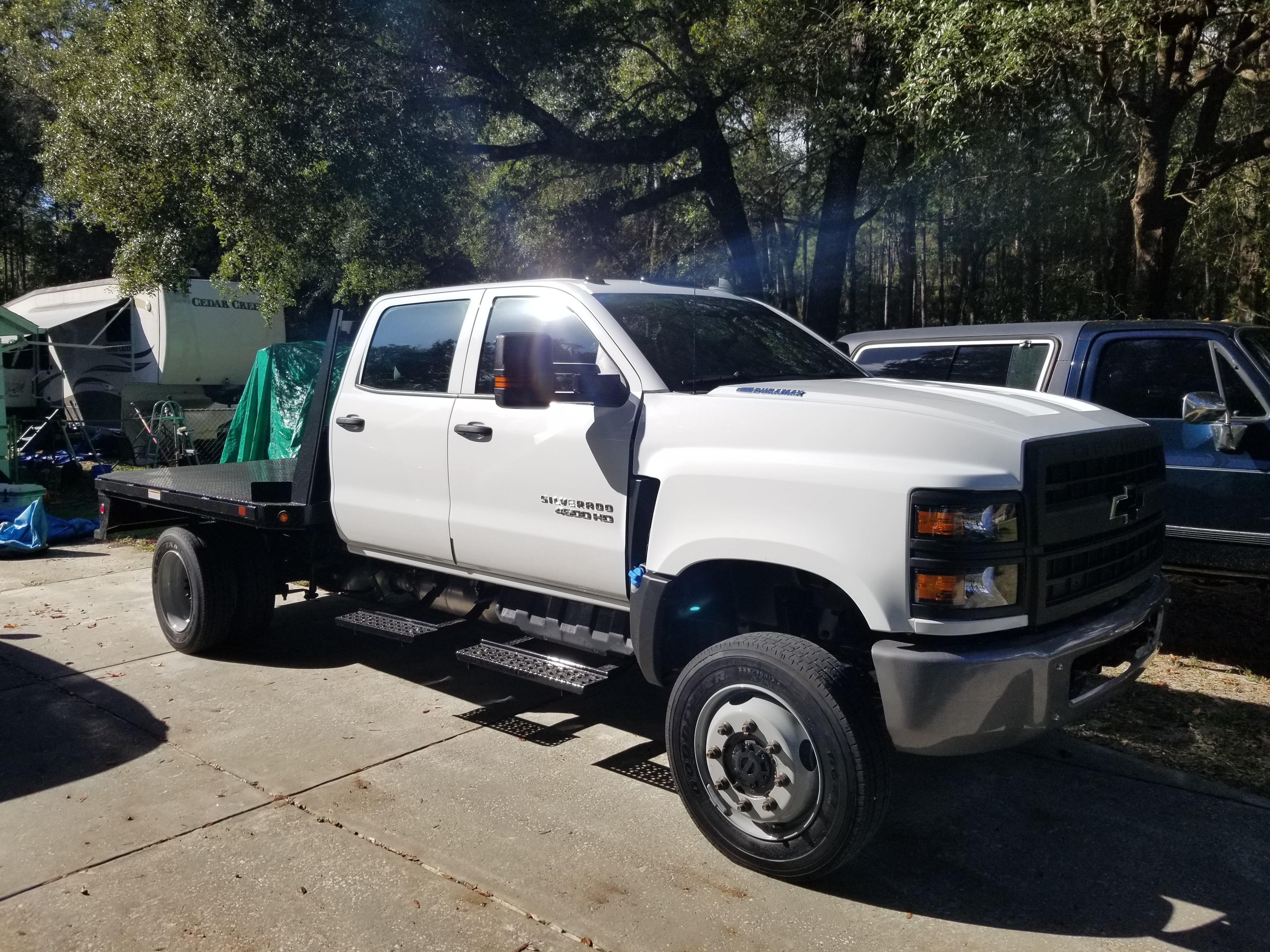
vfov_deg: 53.1
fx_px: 954
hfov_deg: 67.3
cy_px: 476
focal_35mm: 26
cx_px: 635
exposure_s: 1/2648
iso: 50
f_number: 1.7
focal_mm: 4.25
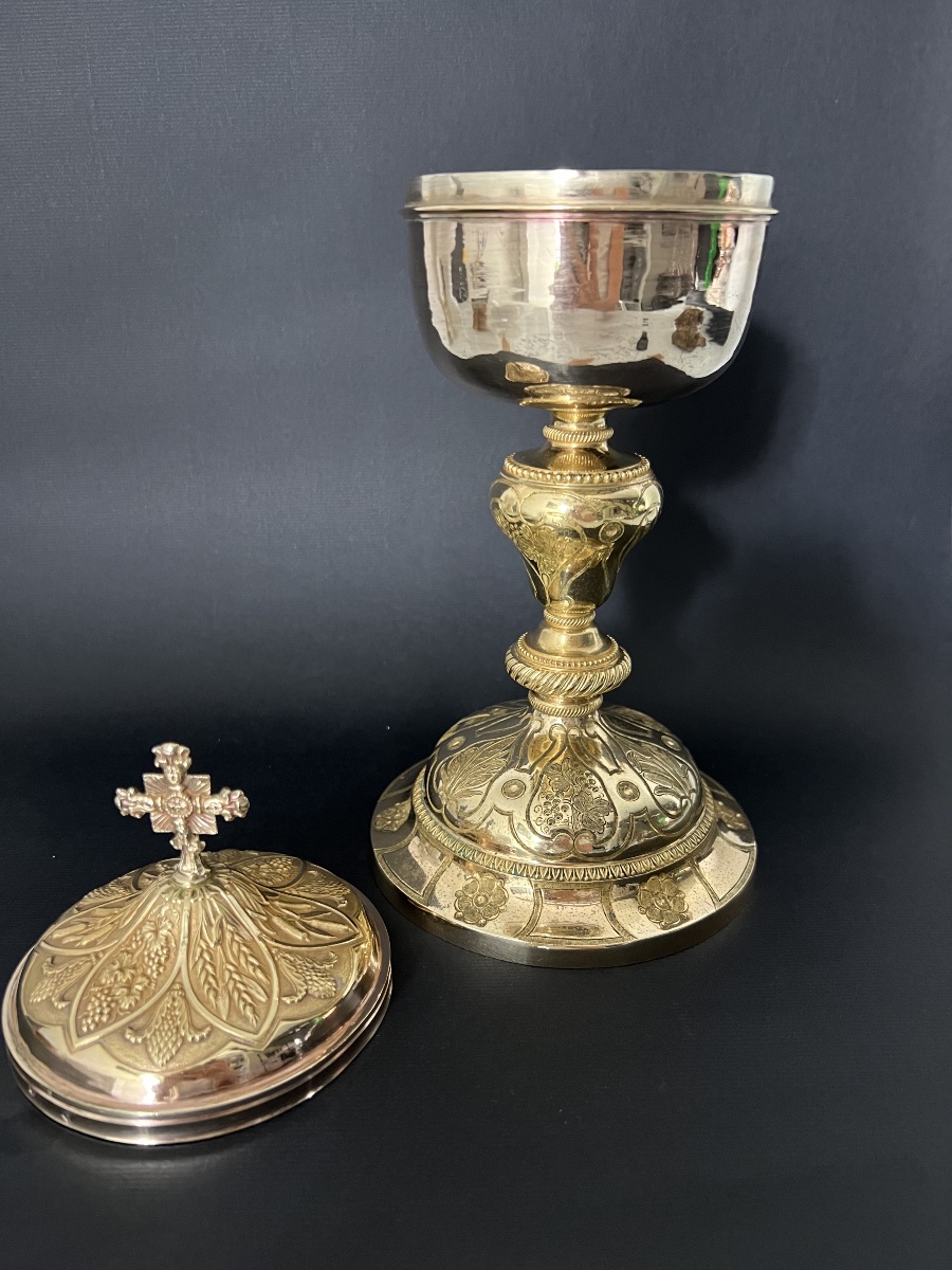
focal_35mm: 26
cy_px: 635
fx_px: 953
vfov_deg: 67.3
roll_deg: -0.2
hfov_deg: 53.1
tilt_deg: -20.1
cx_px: 476
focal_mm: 5.7
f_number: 1.5
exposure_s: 1/43
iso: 500
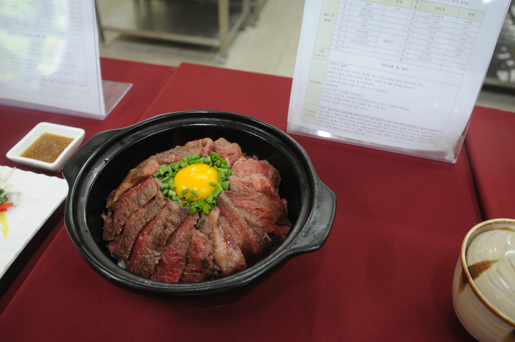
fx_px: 386
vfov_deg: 47.8
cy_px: 171
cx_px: 258
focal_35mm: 27
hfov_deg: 67.4
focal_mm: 18
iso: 640
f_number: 4
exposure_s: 1/60
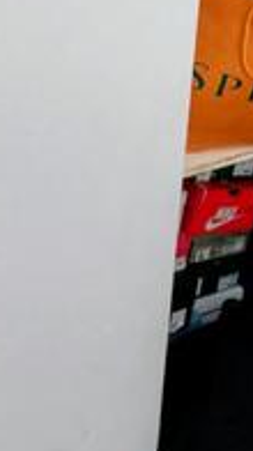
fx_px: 848
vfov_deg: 27.4
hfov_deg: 16.7
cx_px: 228
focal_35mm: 71
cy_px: -39
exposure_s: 1/33
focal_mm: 1.96
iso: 400
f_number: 2.2
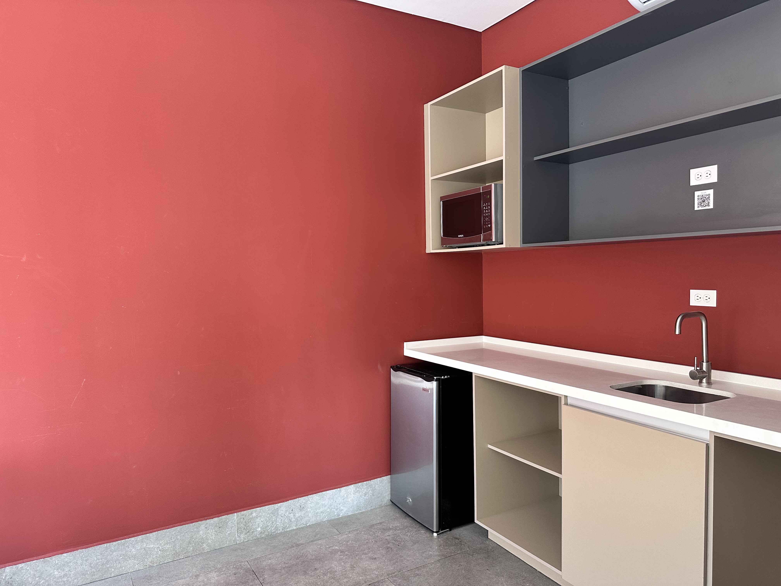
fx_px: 541
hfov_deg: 71.6
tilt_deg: -2.5
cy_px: 293
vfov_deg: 56.8
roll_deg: +1.3
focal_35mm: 24
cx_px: 390
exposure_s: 1/121
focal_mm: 6.86
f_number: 1.78
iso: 200
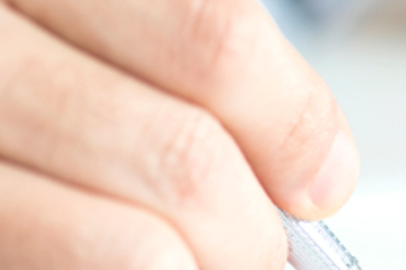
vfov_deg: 3.2
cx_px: 403
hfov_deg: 4.8
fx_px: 4831
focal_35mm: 429
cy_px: 189
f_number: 3.5
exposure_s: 1/125
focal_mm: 105
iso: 100
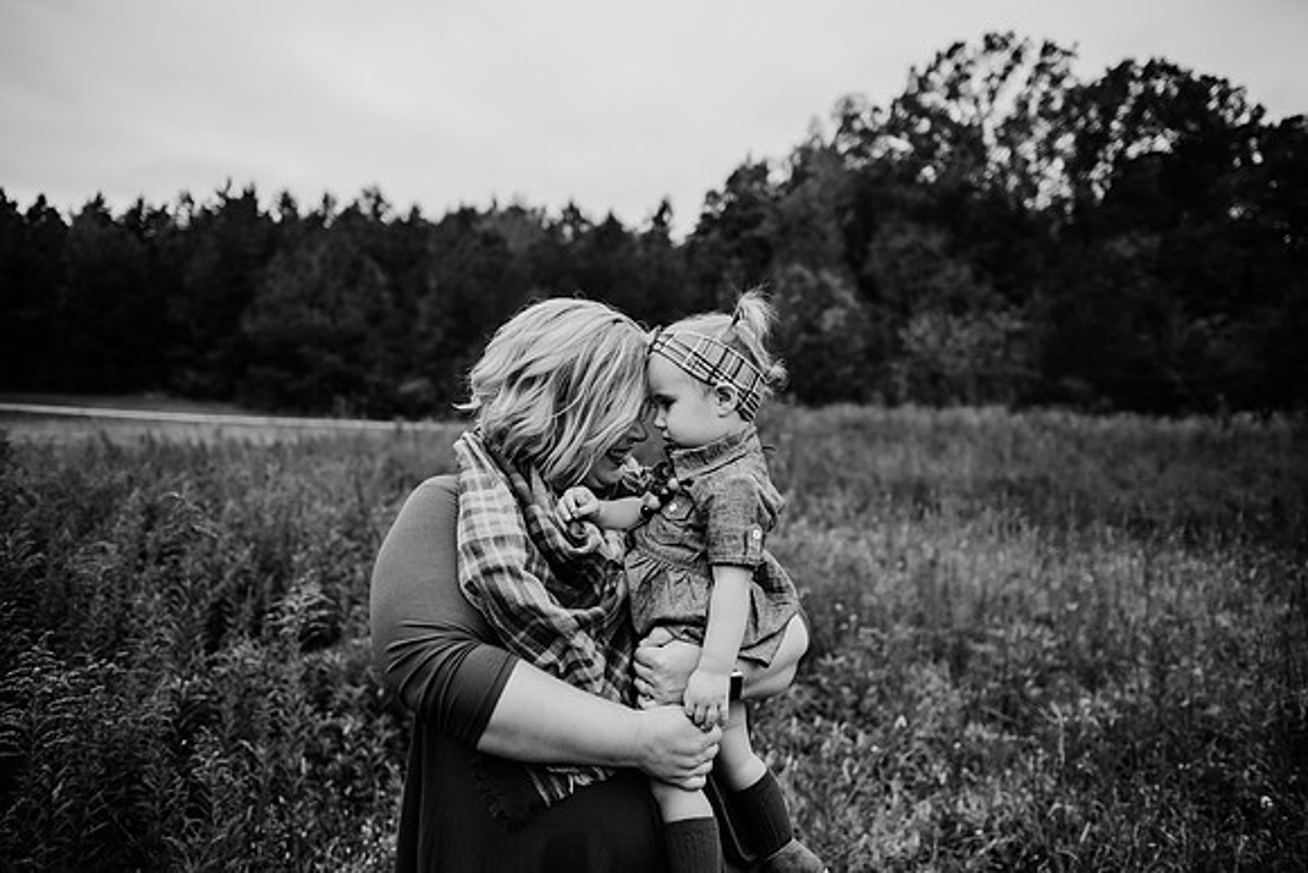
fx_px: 872
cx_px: 654
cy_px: 436
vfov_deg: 53.2
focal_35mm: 24
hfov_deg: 73.7
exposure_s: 1/800
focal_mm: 24
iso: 125
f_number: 2.2
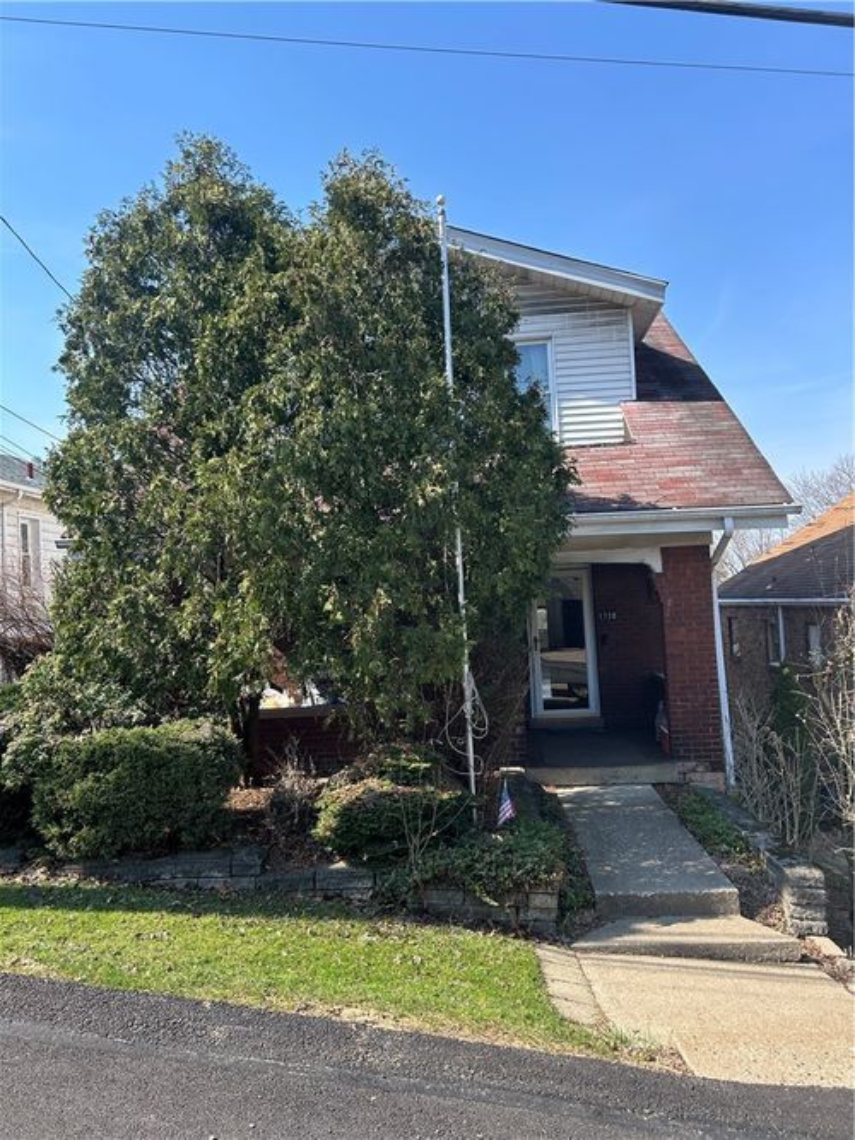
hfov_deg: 53.0
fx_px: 857
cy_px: 570
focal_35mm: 26
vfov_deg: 67.3
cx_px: 428
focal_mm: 5.7
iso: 50
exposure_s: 1/1361
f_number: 1.5
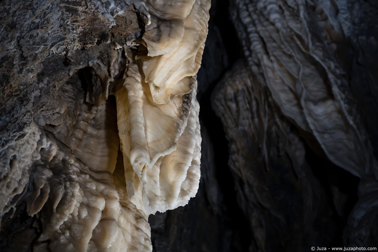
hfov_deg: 19.5
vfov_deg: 13.0
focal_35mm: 105
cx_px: 189
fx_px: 1102
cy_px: 126
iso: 6400
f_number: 5
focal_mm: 105
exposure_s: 1/400
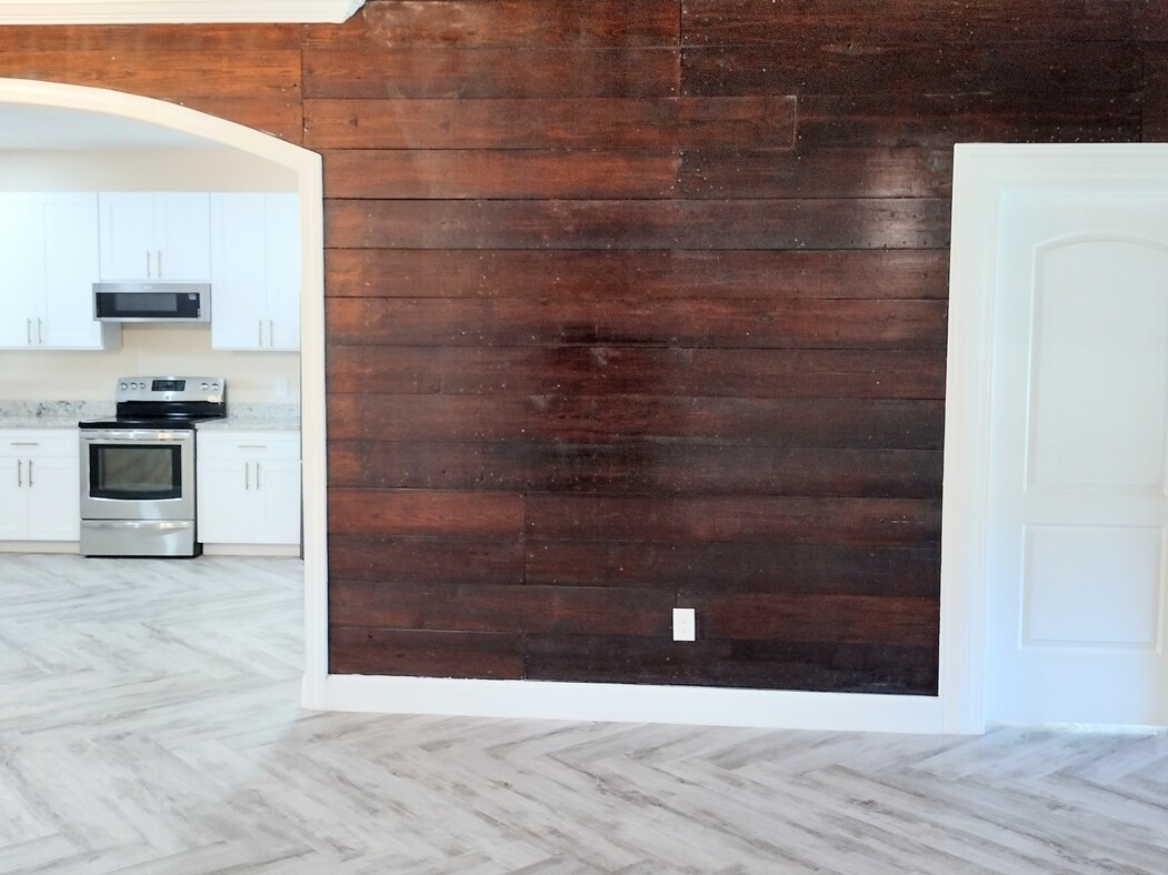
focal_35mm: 37
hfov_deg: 50.1
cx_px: 560
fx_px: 1248
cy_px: 404
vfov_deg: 38.6
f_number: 1.7
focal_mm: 4.71
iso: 241
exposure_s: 1/40
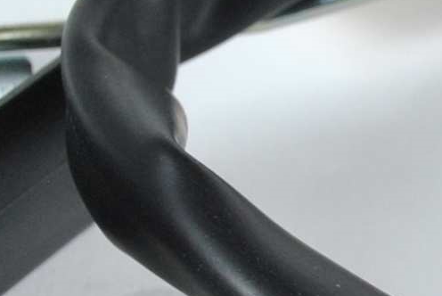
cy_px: 415
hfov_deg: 5.5
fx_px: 4523
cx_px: 886
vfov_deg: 3.7
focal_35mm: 368
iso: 200
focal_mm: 32
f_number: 6.3
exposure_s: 1/15
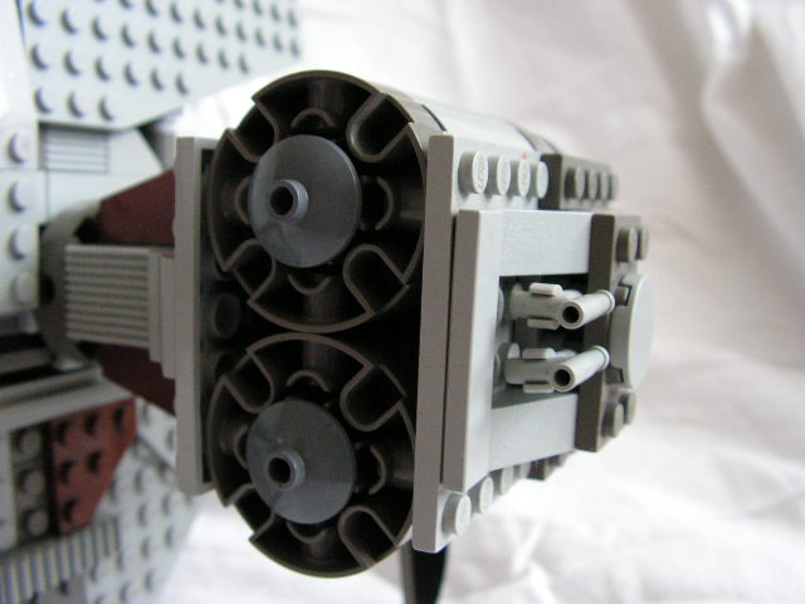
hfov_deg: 51.4
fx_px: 837
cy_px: 302
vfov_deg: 39.7
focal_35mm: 36
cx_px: 402
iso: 200
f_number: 3.2
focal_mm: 6
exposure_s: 1/15
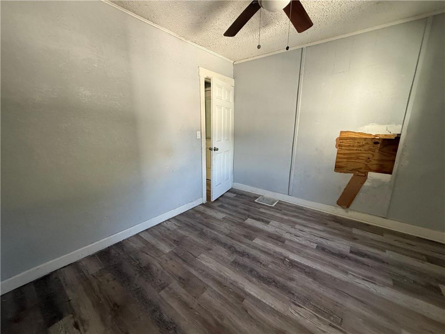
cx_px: 222
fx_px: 180
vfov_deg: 85.7
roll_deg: -1.0
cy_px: 167
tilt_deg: -11.3
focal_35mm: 14
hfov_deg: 102.1
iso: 320
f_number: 2.2
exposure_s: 1/75
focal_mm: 2.22
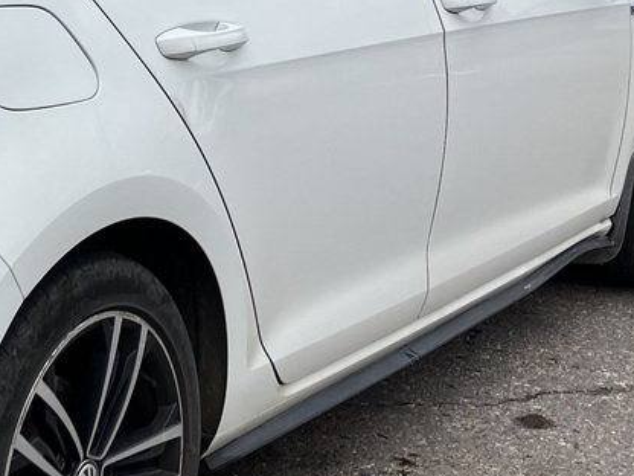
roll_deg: -0.7
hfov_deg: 19.0
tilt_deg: -5.8
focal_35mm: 97
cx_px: -151
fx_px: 1777
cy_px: 125
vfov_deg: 15.2
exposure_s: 1/471
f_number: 1.8
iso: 32
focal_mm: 3.99
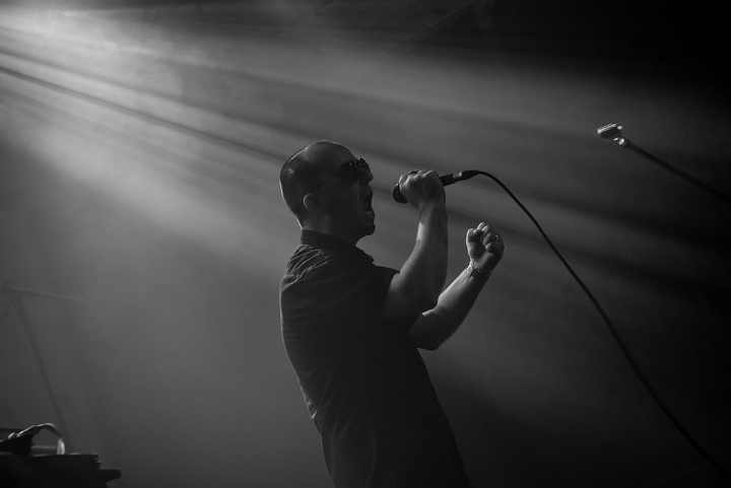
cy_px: 244
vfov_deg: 19.5
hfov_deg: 28.8
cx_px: 366
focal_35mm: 70
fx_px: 1422
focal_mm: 70
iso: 3200
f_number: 4.5
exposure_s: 1/100
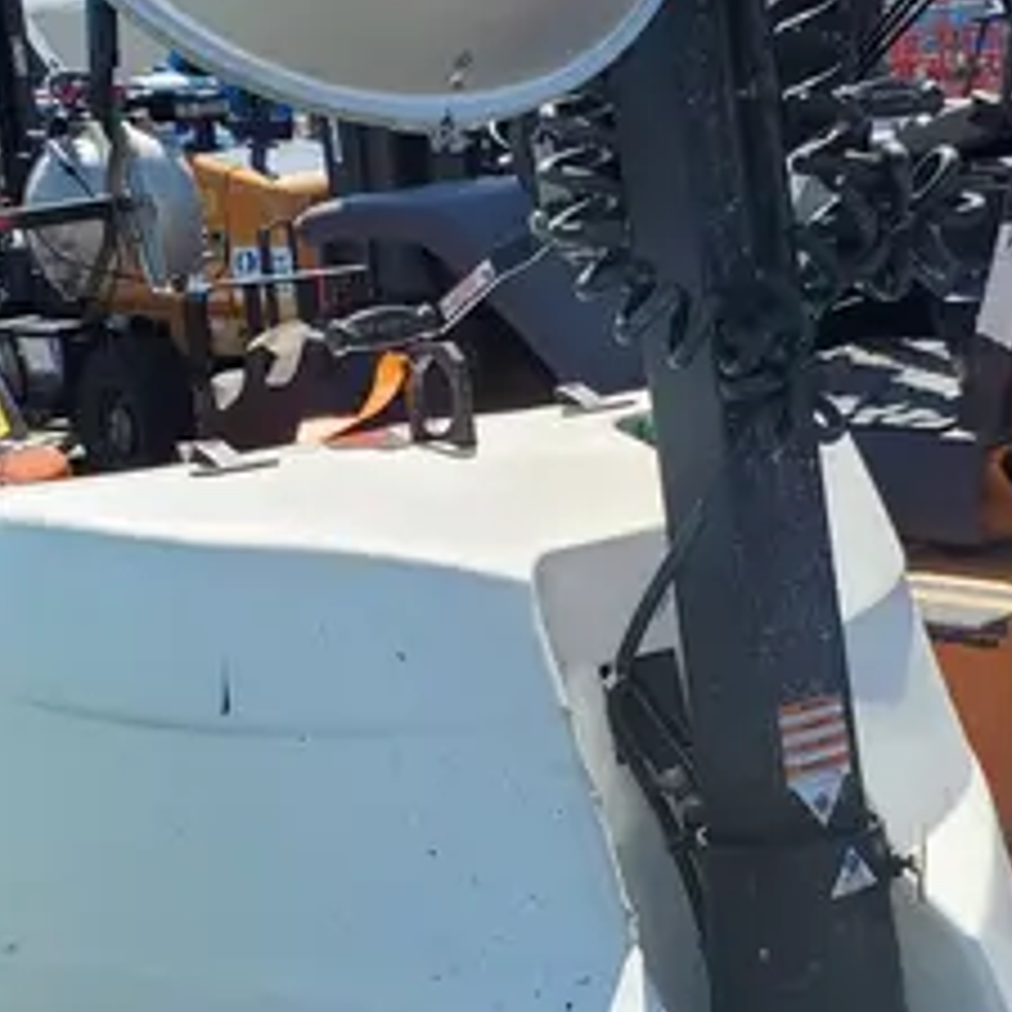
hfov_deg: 23.0
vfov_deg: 23.0
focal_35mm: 75
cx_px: 580
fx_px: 2481
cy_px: 403
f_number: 2.4
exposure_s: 1/1335
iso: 50
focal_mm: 4.3
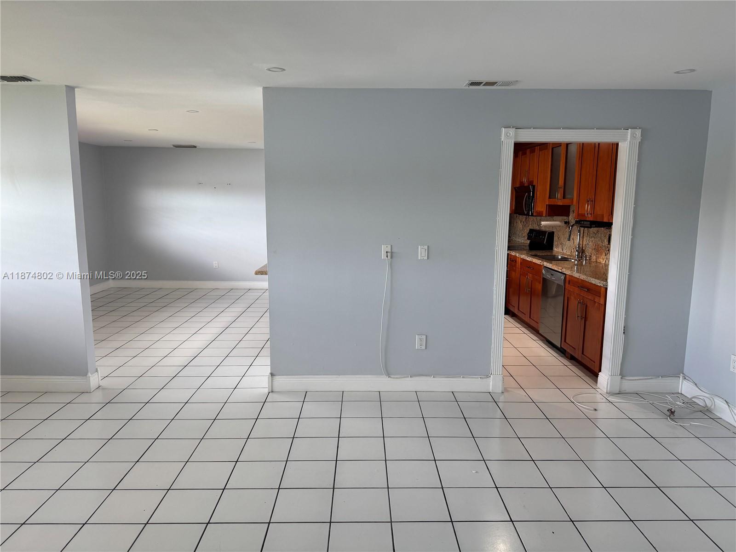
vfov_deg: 56.8
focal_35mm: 24
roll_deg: +0.3
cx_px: 368
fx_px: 510
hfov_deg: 71.6
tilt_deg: -9.1
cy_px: 276
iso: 125
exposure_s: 1/120
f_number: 1.78
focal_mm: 6.76
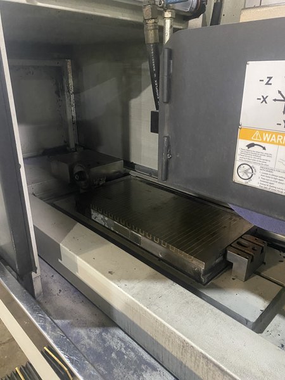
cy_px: 190
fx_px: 285
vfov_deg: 67.3
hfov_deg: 53.1
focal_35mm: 26
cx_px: 142
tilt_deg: -20.2
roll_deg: +0.1
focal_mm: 4.25
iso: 800
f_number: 1.8
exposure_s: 1/30
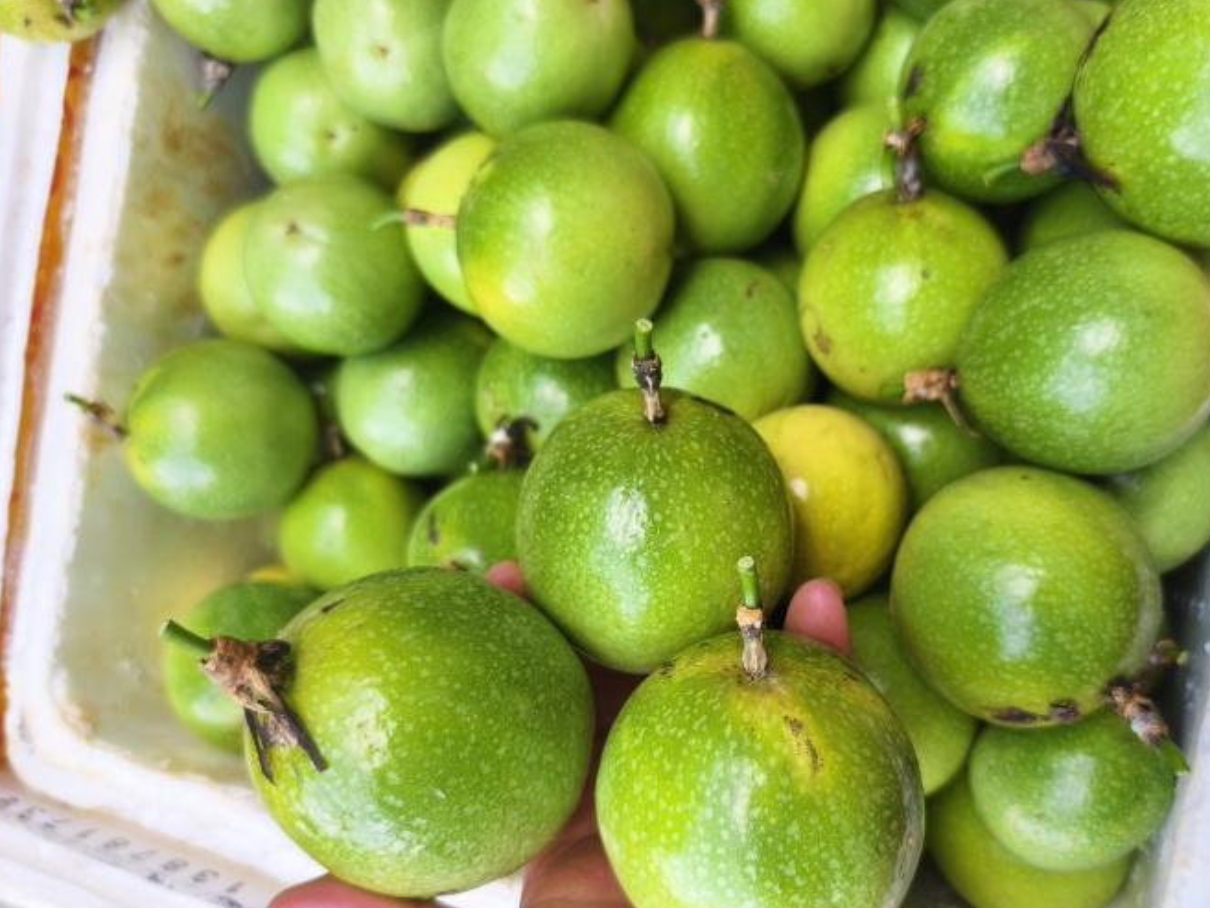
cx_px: 691
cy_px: 501
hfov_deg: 63.2
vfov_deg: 49.7
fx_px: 979
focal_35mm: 28
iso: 72
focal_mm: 5.6
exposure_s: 1/200
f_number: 1.57
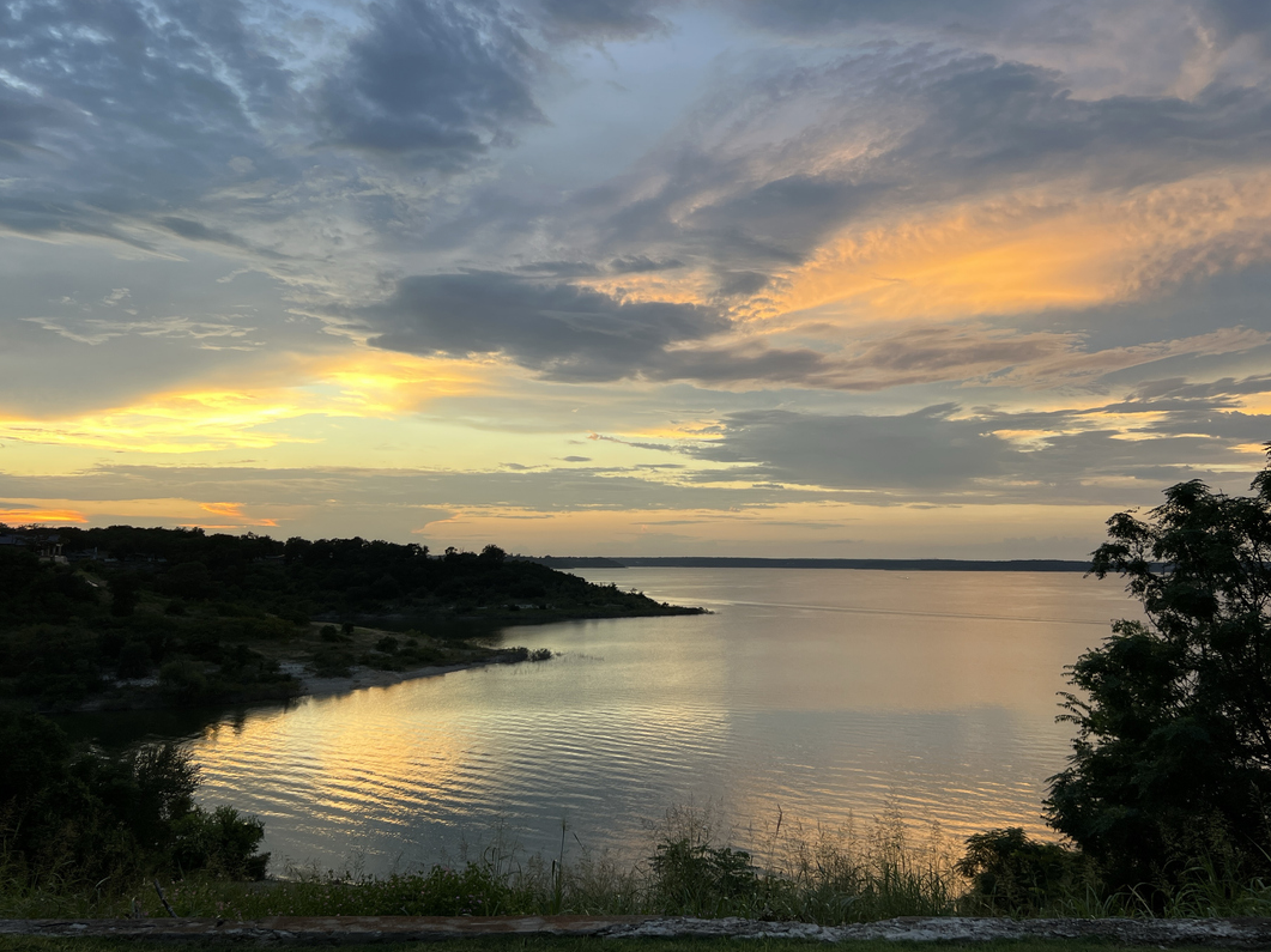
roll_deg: -0.4
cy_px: 465
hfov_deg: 61.7
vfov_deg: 48.2
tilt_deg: +4.7
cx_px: 636
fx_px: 1064
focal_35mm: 29
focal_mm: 5.7
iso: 40
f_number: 1.5
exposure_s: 1/121
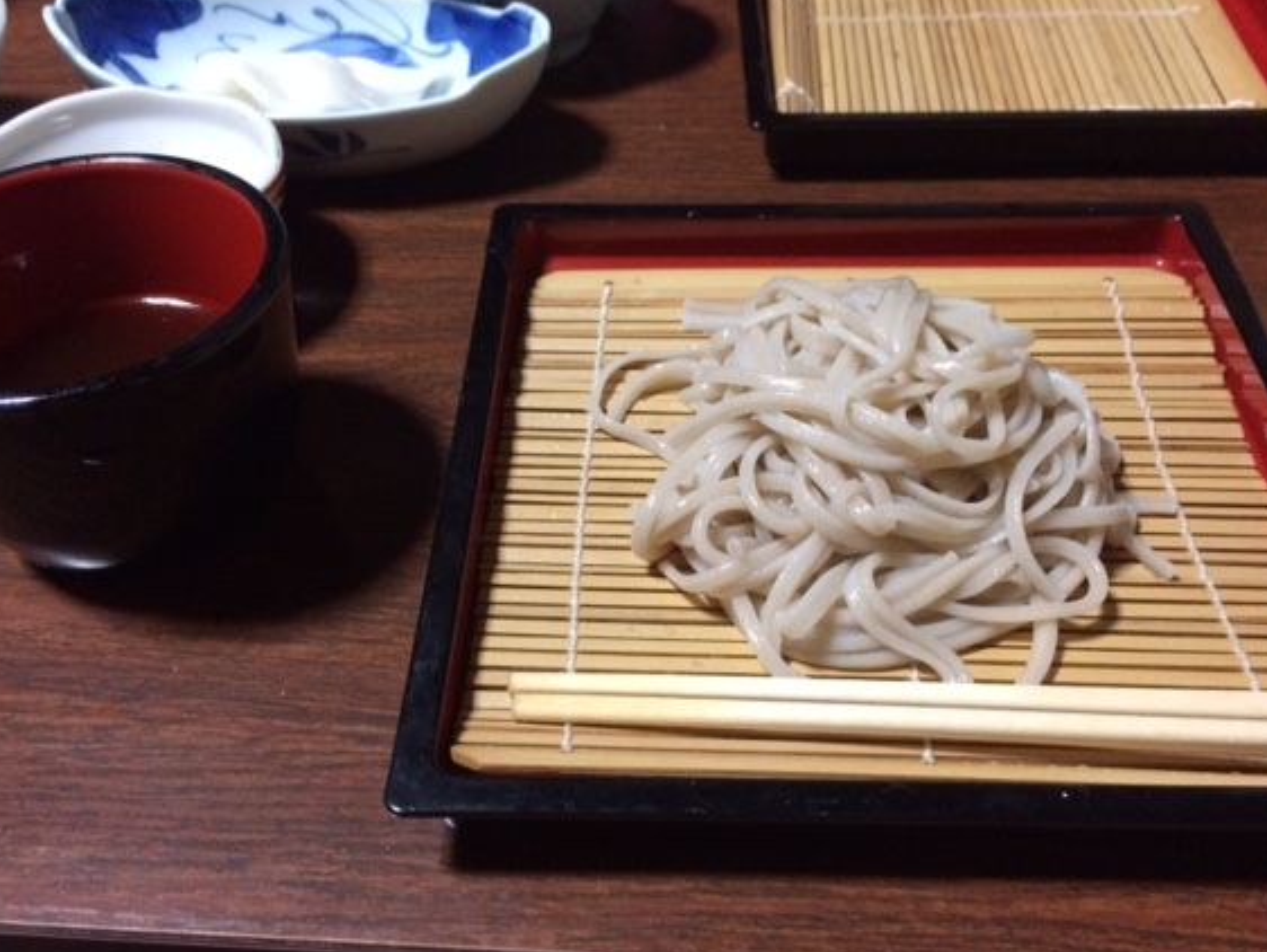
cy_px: 532
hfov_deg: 55.3
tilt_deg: -47.5
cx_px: 649
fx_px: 1208
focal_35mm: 33
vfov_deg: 42.9
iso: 250
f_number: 2.2
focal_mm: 4.15
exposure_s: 1/30
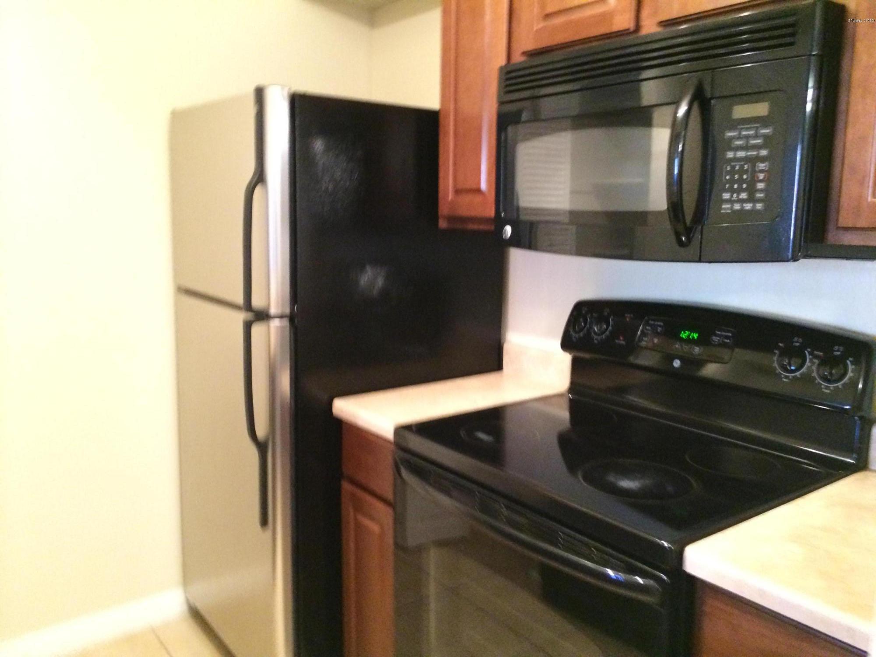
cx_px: 438
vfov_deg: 46.8
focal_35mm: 30
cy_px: 328
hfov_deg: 60.0
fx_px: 759
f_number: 2.2
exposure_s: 1/15
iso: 320
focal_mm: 4.12
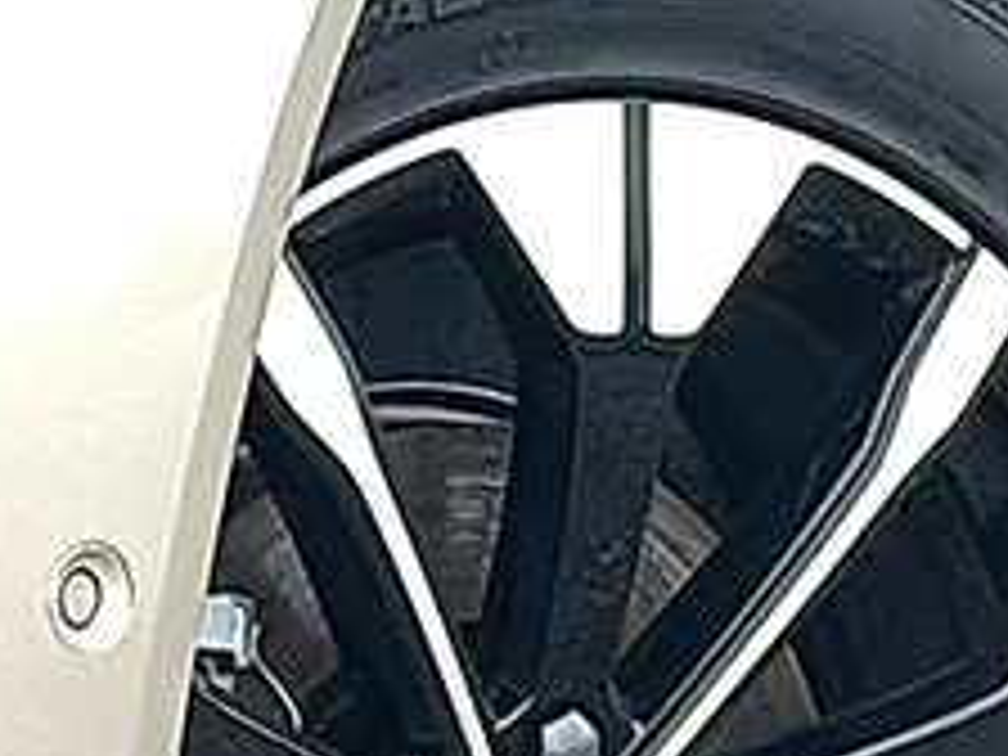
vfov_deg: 4.7
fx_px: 9114
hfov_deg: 6.3
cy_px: 961
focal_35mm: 313
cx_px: 1264
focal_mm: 6.86
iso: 100
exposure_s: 1/1701
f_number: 1.78
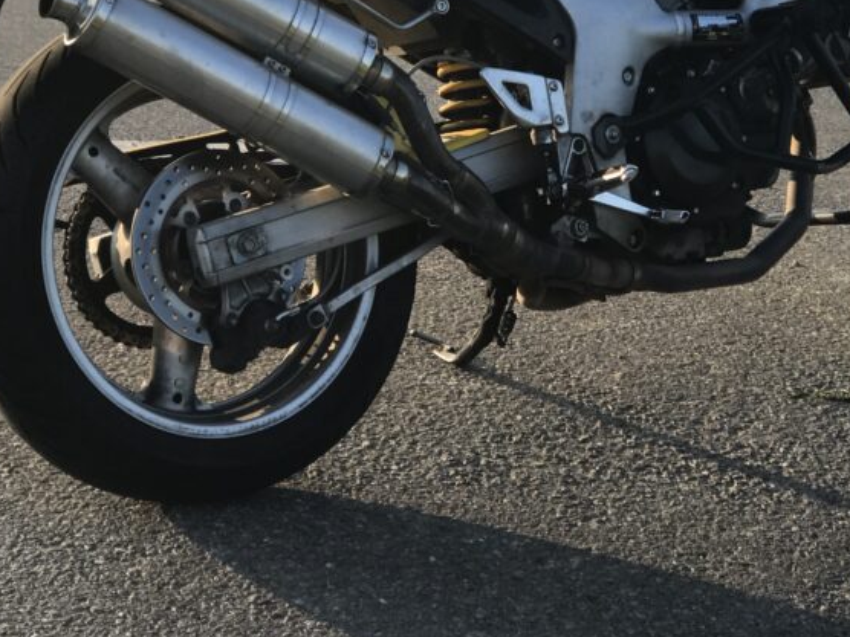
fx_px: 2578
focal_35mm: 105
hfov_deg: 18.7
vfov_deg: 14.0
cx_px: 570
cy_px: 84
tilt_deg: -5.8
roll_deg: -4.5
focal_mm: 6.6
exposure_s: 1/386
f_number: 2.8
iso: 20
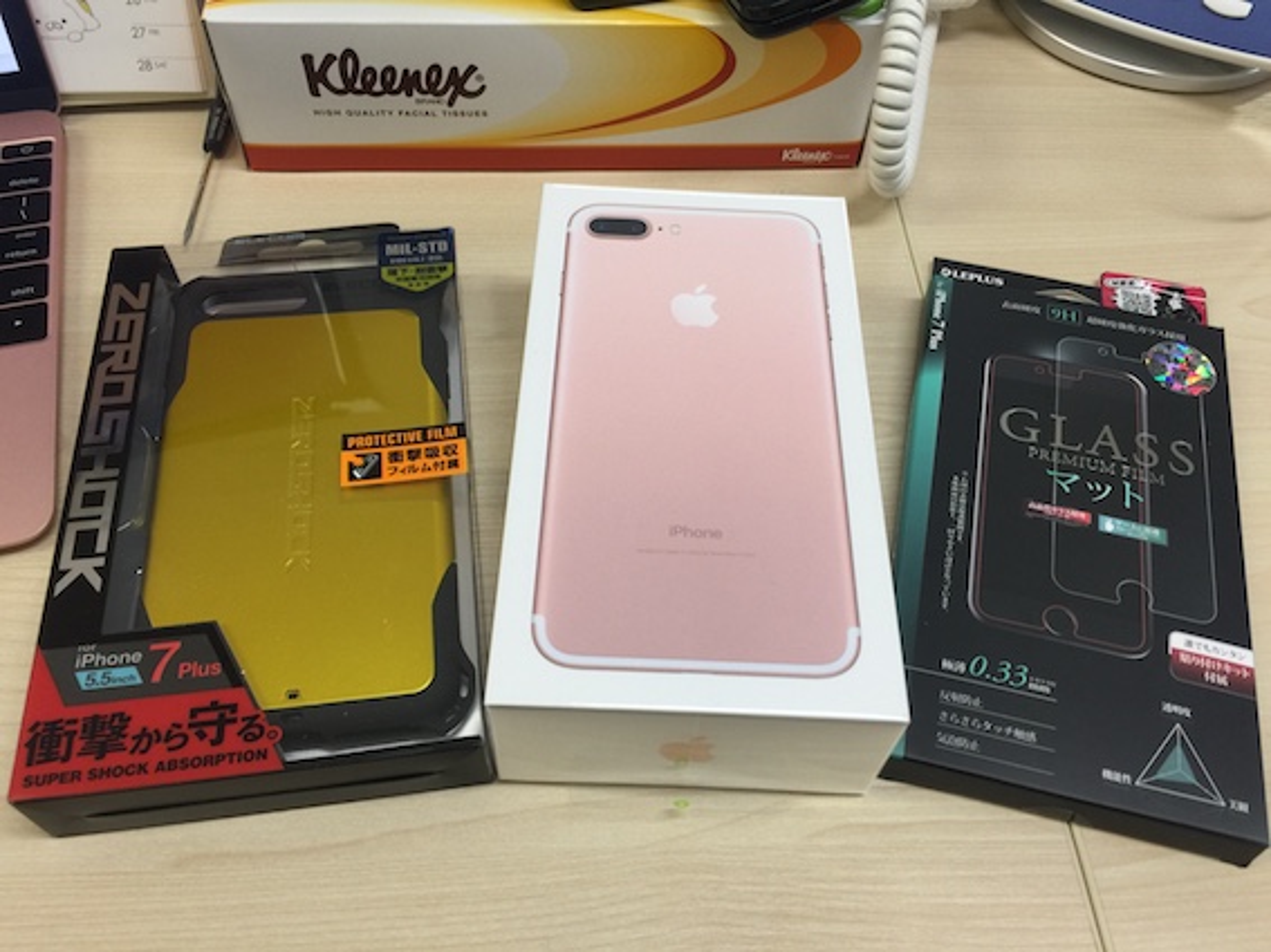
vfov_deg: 48.2
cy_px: 476
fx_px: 1065
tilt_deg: -55.4
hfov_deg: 61.7
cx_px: 636
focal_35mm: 29
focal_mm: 4.15
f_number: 2.2
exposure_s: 1/33
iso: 32
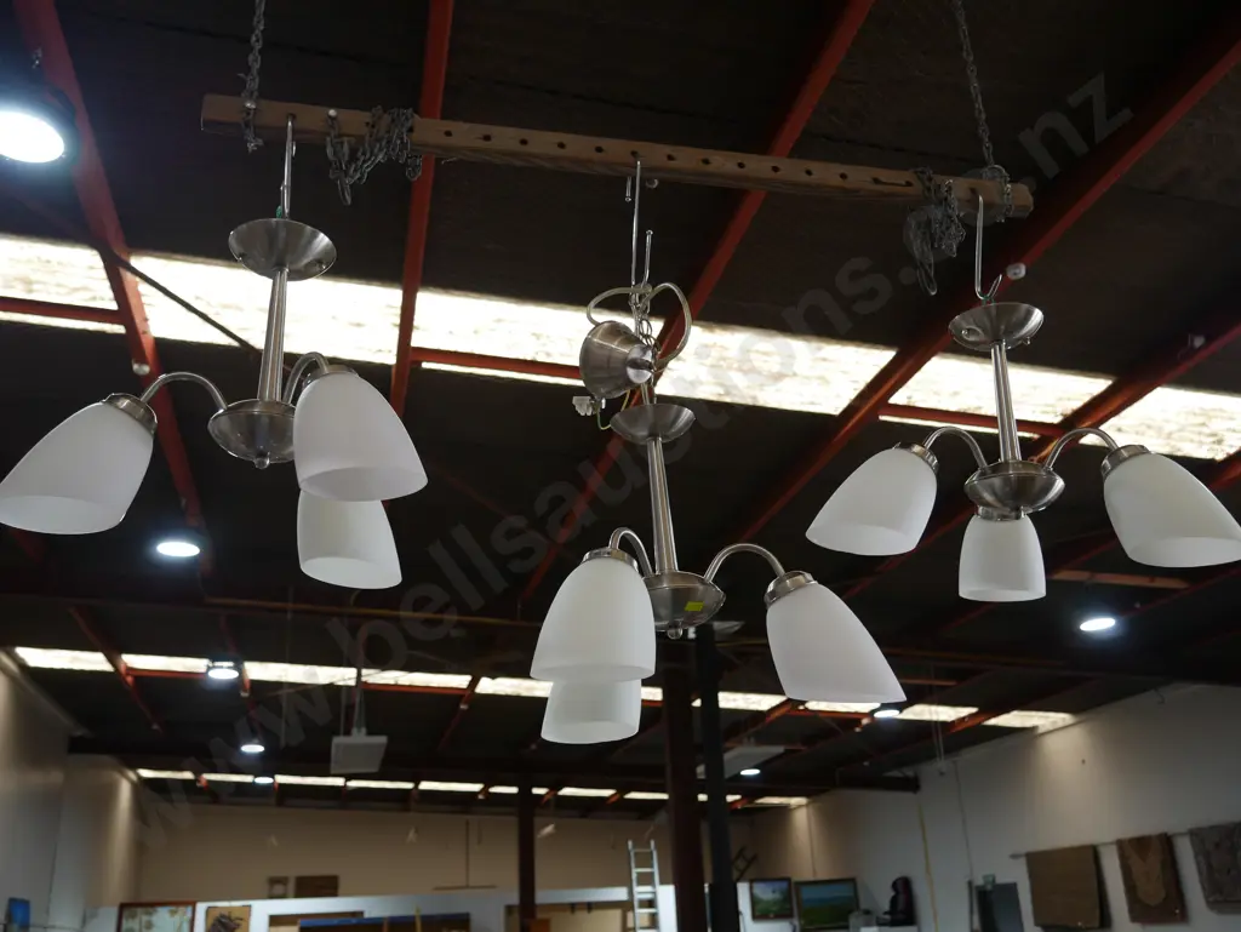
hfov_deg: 56.8
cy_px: 466
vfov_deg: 44.2
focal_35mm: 32
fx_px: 1148
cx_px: 620
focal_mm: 16
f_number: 3.6
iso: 200
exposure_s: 1/80
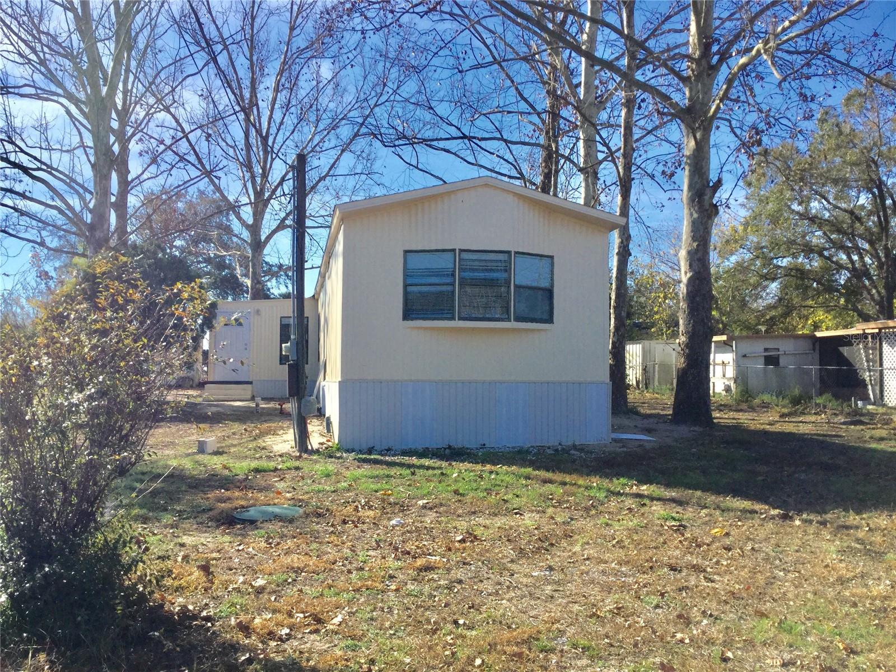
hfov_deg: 58.4
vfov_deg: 45.4
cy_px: 336
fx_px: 802
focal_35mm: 31
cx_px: 448
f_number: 2.4
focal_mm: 3.3
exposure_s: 1/1335
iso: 25
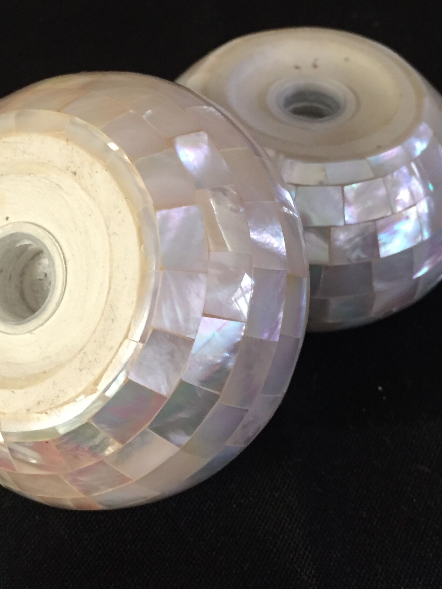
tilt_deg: -44.0
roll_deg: -0.6
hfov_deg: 28.5
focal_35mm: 51
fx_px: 868
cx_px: 191
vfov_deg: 37.3
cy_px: 235
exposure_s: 1/33
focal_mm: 4.15
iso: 200
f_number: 2.2
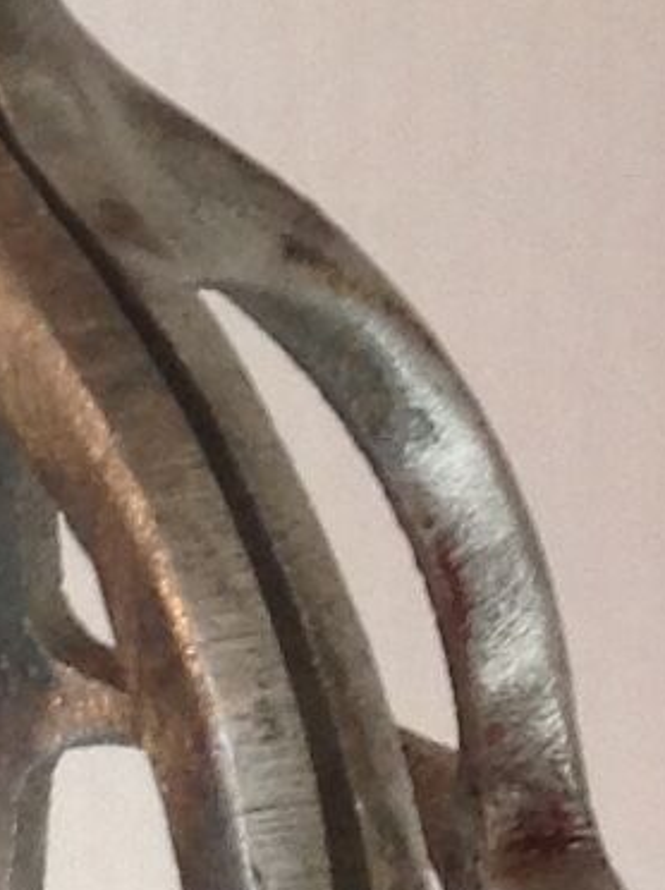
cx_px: 86
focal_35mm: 244
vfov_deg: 8.1
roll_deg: +1.4
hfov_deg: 6.1
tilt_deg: -11.3
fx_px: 6264
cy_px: 179
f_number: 2.4
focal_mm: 4.28
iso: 80
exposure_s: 1/15
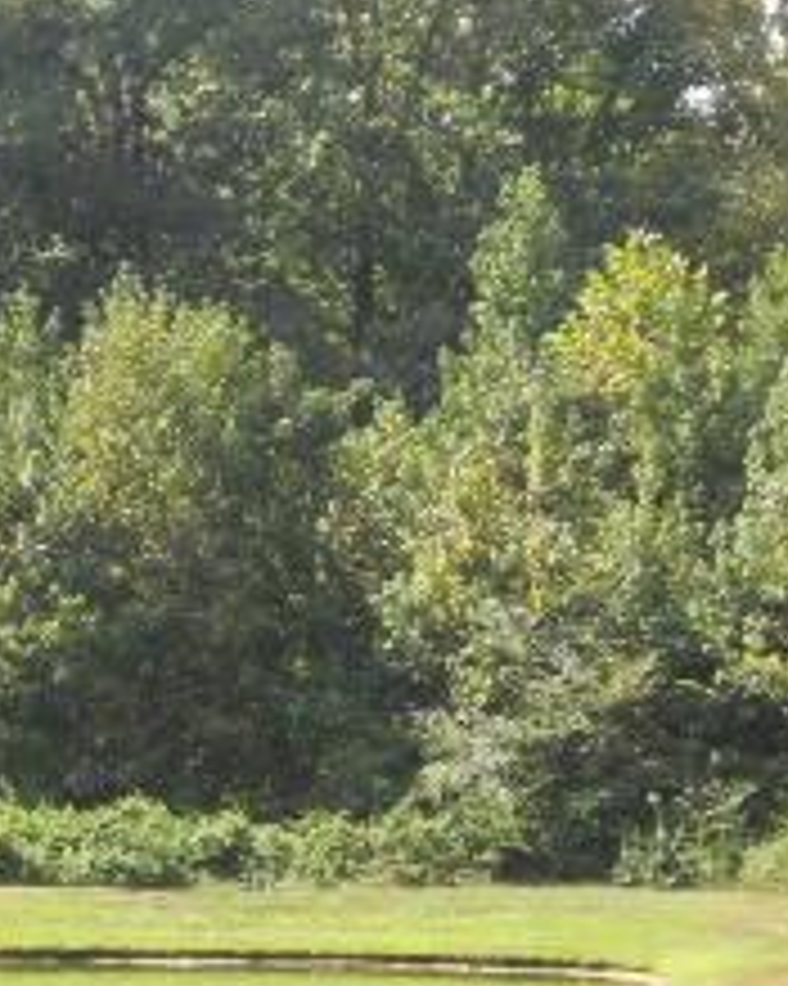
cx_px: -122
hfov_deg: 7.0
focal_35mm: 220
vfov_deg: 8.8
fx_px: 6418
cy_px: 558
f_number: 5.9
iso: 80
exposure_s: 1/100
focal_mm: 13.9
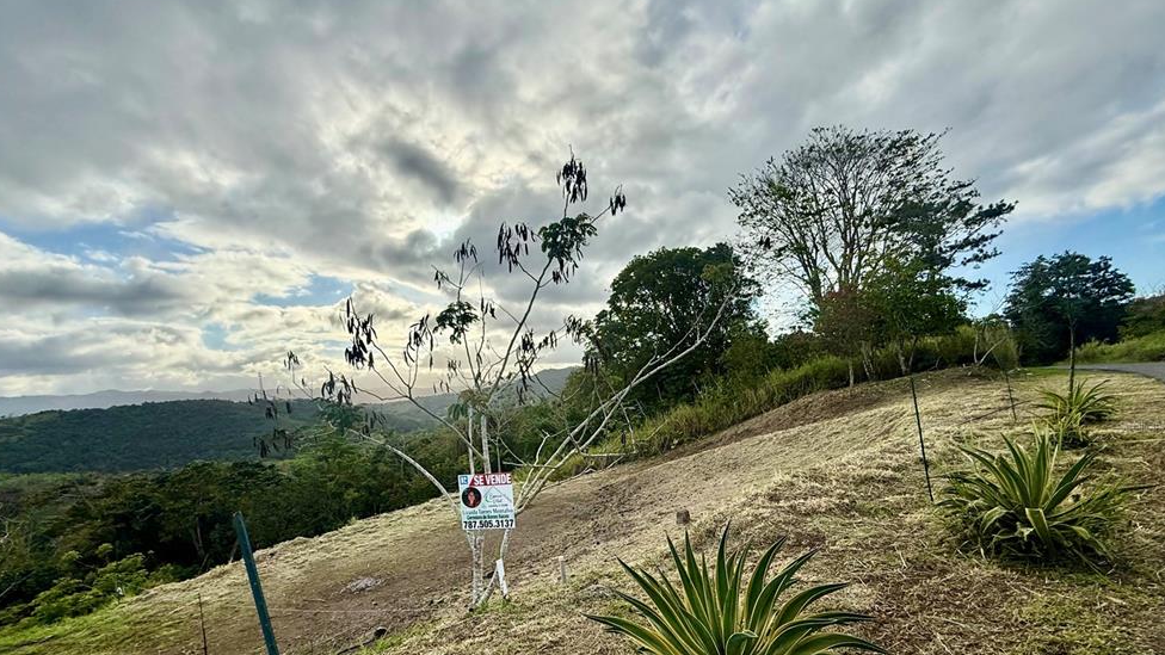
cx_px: 580
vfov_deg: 65.6
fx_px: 494
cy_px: 426
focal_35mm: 16
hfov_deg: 99.4
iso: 64
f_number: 2.2
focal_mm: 2.22
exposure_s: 1/2092
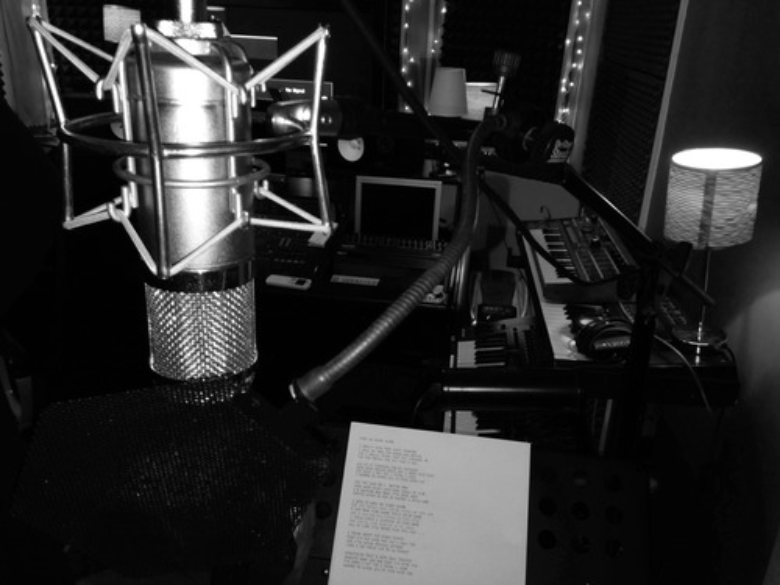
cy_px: 292
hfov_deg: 55.4
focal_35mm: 33
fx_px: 744
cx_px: 390
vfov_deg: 42.9
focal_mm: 4.12
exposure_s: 1/16
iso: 80
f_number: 2.4
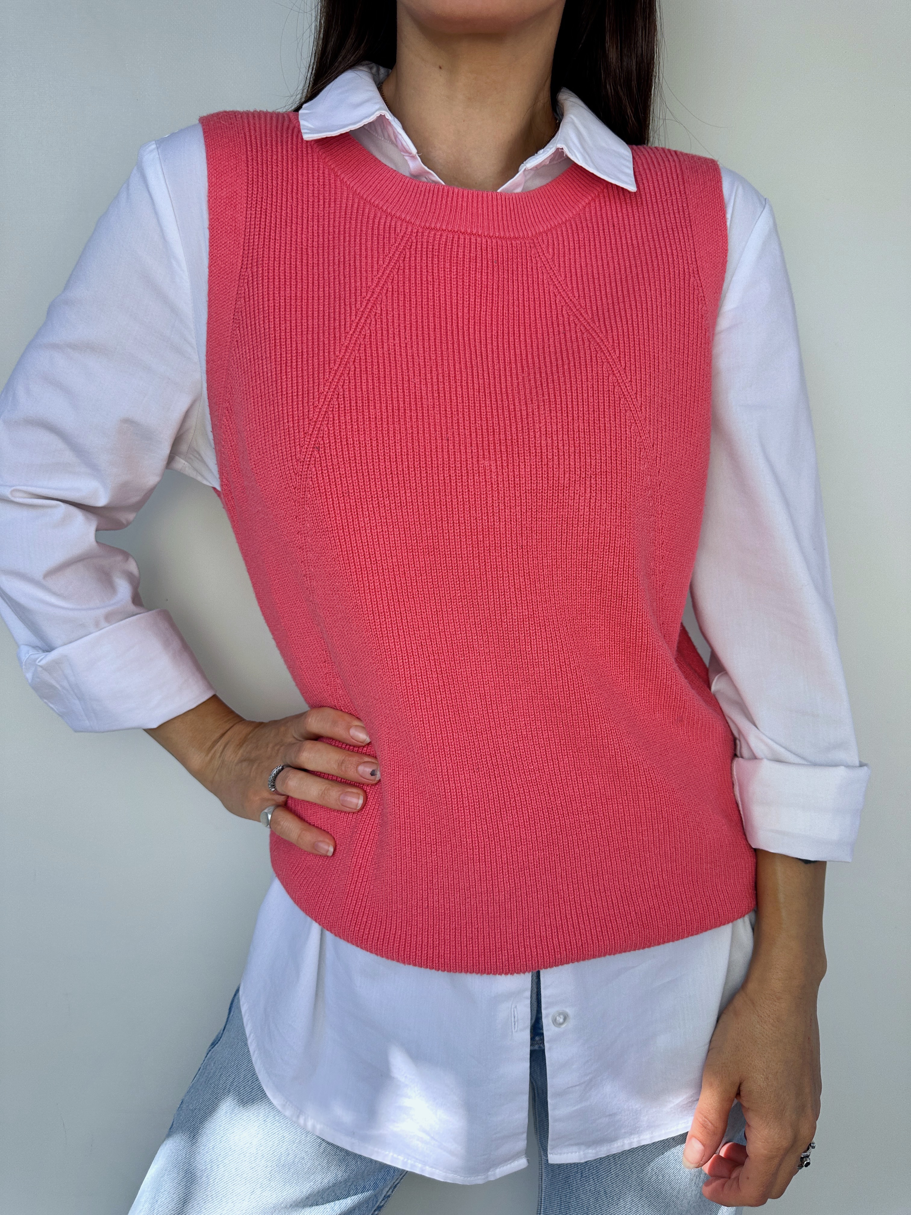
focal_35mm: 24
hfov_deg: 56.8
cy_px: 608
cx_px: 456
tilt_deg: -7.4
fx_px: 842
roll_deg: +0.3
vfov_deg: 71.6
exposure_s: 1/369
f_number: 1.78
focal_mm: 6.86
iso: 80
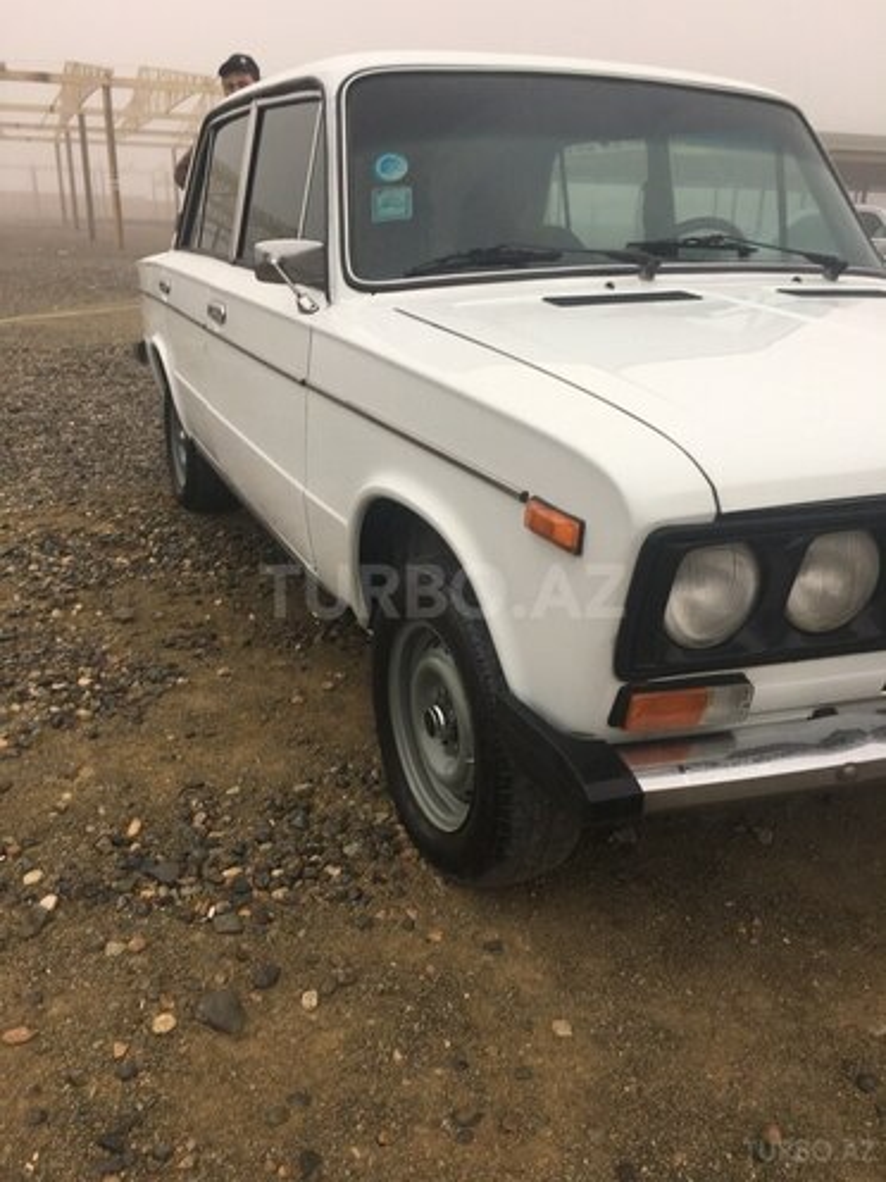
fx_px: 990
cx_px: 443
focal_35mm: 29
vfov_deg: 61.7
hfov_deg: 48.2
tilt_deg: -20.4
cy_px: 591
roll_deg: -0.1
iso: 32
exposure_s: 1/50
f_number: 2.2
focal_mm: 4.15
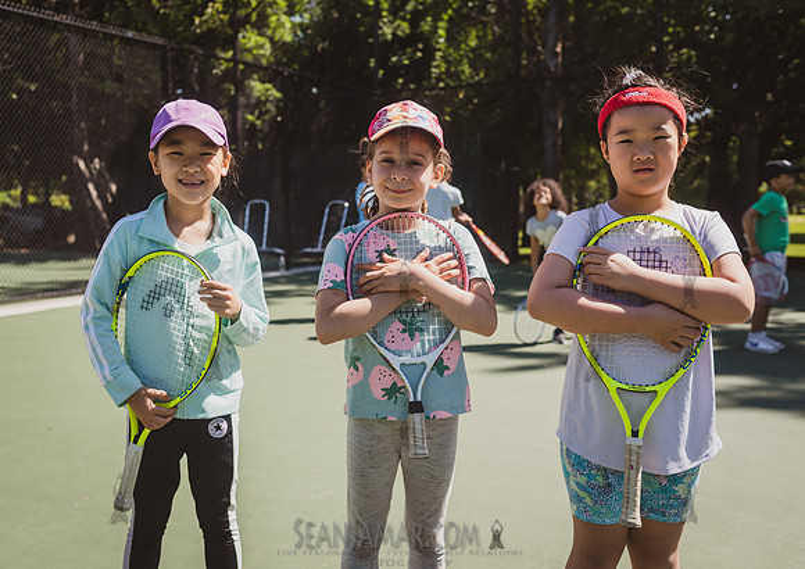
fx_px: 851
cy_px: 285
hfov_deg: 50.6
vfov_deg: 37.0
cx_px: 372
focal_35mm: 37
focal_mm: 35
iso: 200
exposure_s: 1/1600
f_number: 4
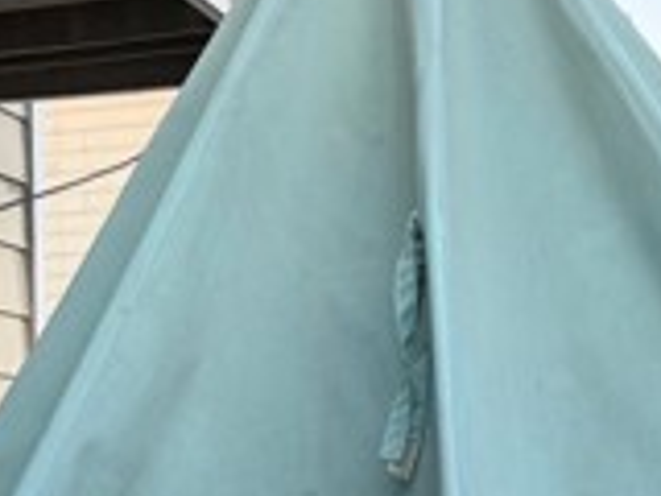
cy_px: 661
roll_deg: -0.1
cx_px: 87
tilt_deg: -4.0
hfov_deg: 20.1
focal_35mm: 96
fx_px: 1833
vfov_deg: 14.7
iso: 100
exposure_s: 1/121
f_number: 1.78
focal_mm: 6.76
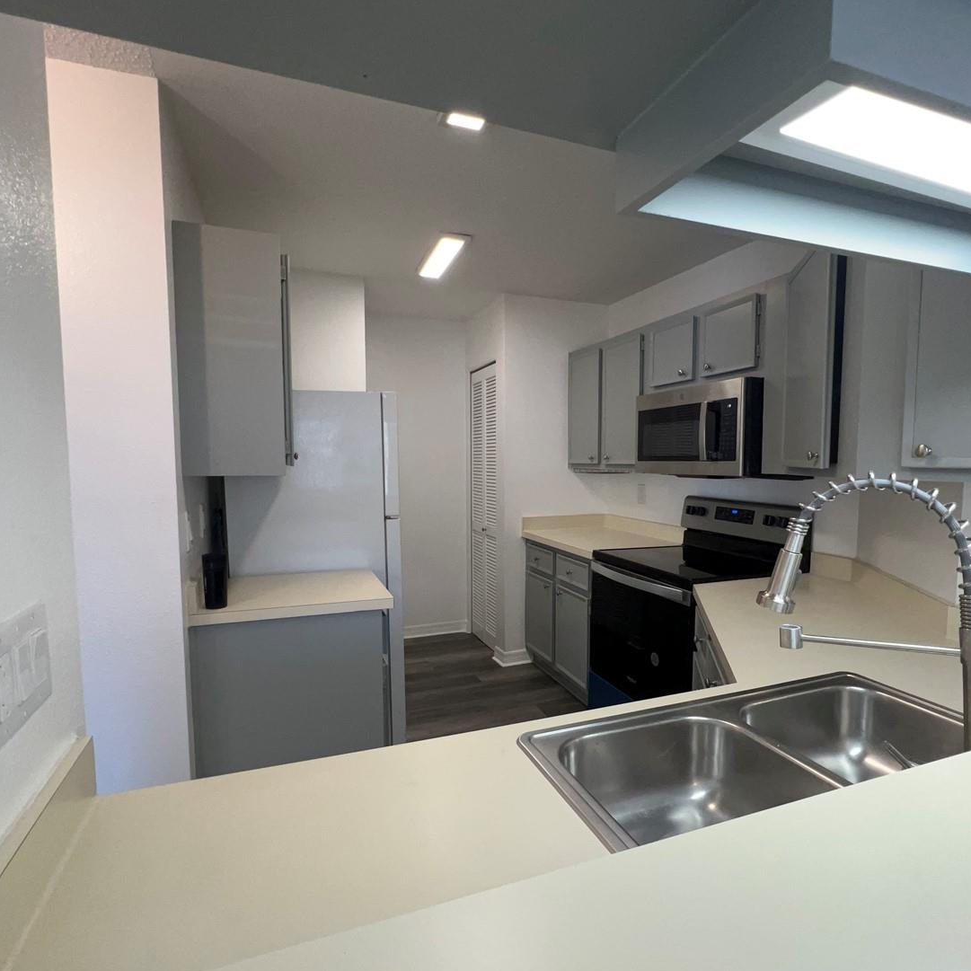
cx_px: 501
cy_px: 509
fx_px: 540
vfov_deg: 83.9
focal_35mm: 17
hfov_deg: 83.9
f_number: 1.8
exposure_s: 1/120
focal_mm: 1.57
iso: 200
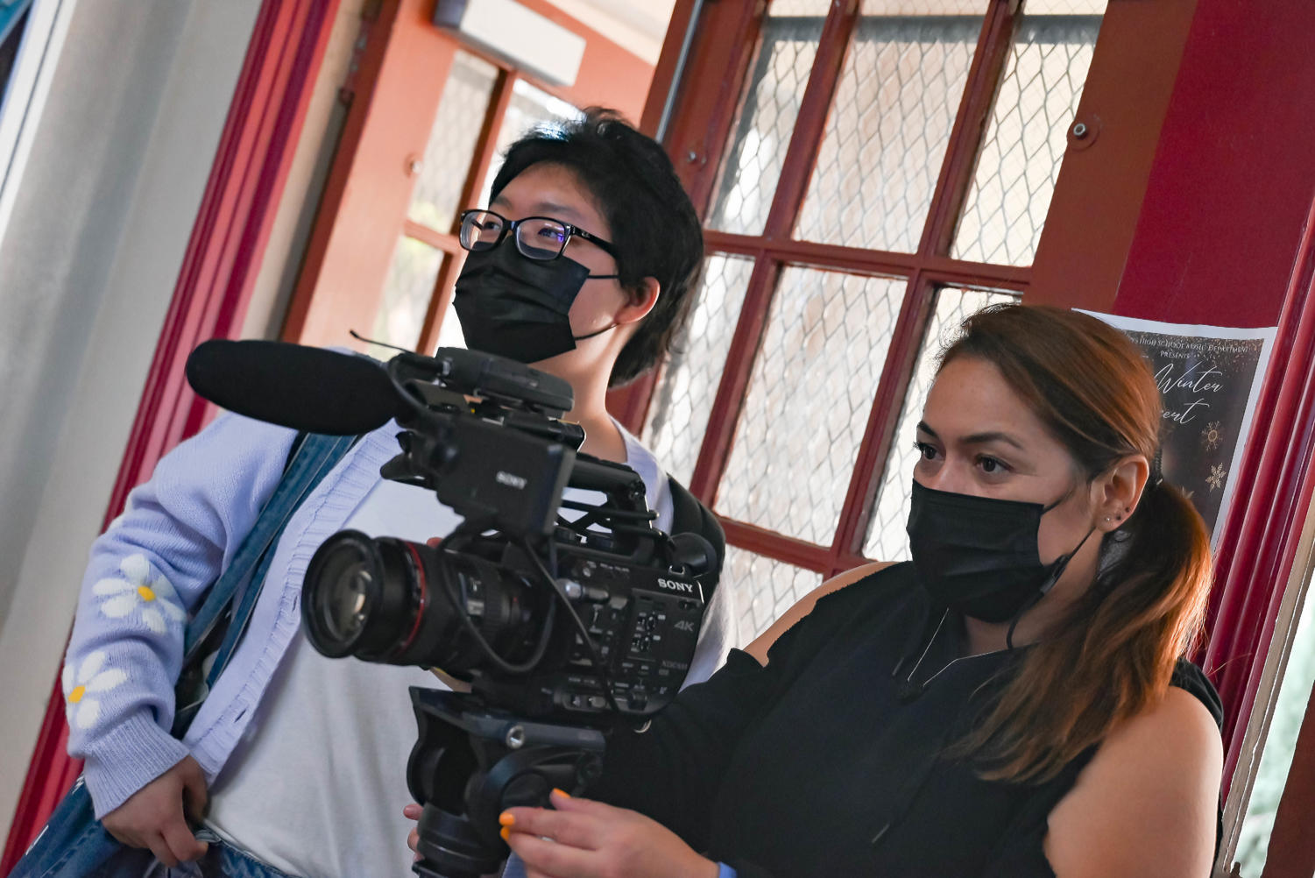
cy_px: 439
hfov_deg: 41.9
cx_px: 658
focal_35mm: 47
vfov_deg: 28.7
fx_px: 1717
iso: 2500
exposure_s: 1/160
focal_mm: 47
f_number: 4
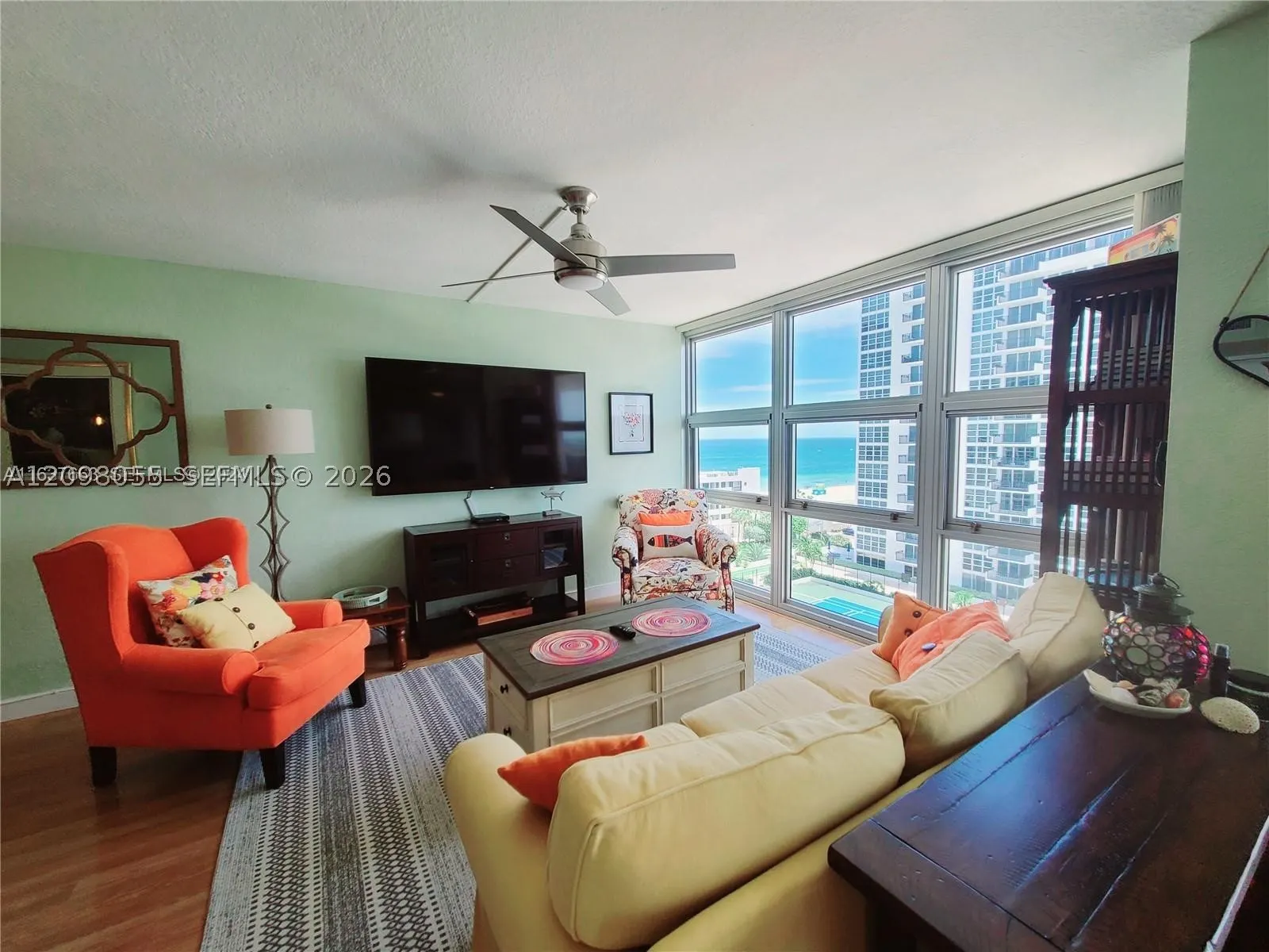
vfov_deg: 89.9
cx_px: 634
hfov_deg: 106.2
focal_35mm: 13
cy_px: 476
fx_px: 477
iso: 50
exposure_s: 1/156
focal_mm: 2.2
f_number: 2.2
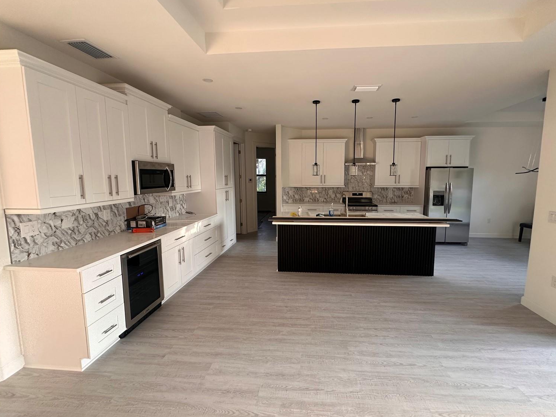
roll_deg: -0.7
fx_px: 241
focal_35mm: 15
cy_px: 201
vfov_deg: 81.7
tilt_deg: -6.1
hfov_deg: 98.1
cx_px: 295
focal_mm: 2.22
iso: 200
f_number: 2.2
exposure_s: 1/99
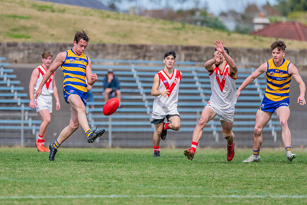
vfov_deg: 2.4
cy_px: 93
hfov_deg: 3.5
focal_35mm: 584
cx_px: 114
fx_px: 4977
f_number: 8
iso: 800
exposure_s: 1/1600
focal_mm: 460
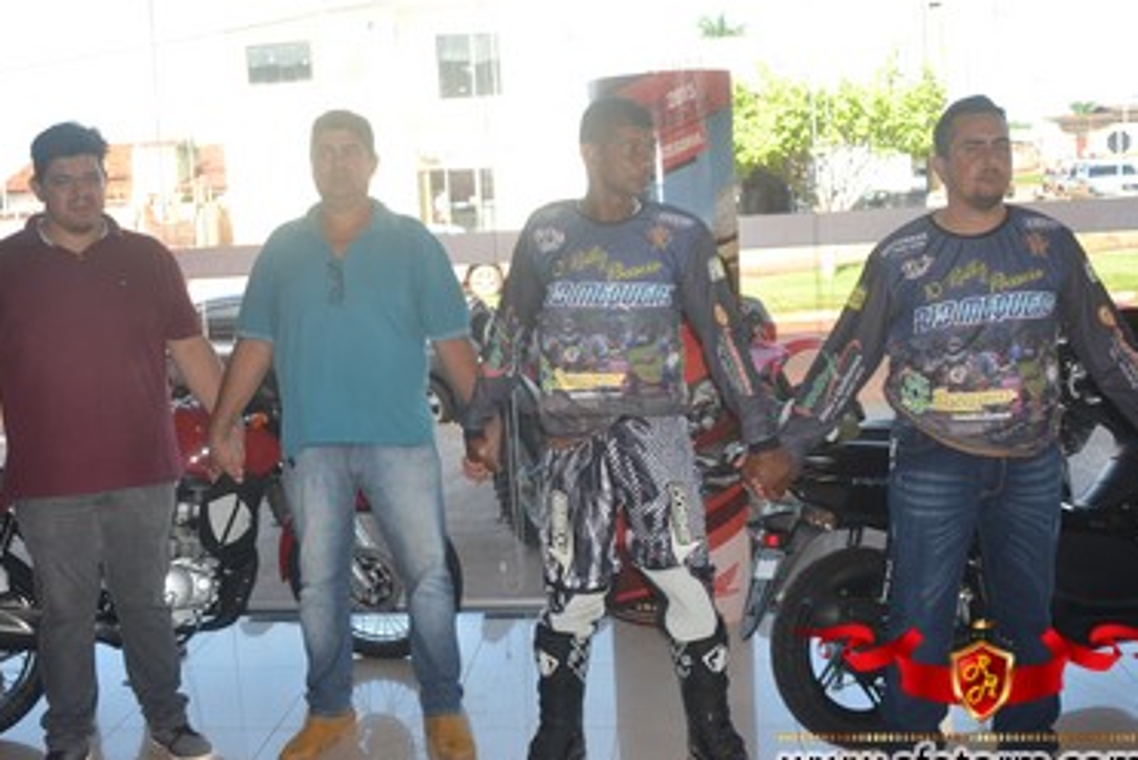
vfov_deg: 33.5
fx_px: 1265
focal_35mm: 40
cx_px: 521
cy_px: 359
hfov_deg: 48.4
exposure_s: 1/160
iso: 100
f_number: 4
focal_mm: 22
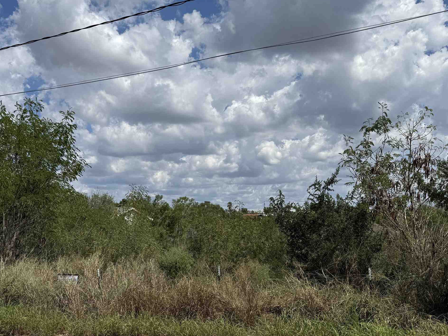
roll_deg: -0.3
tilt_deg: +3.2
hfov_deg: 47.9
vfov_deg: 36.7
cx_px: 220
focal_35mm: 39
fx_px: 505
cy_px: 197
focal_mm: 6.76
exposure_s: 1/9091
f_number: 1.78
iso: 80
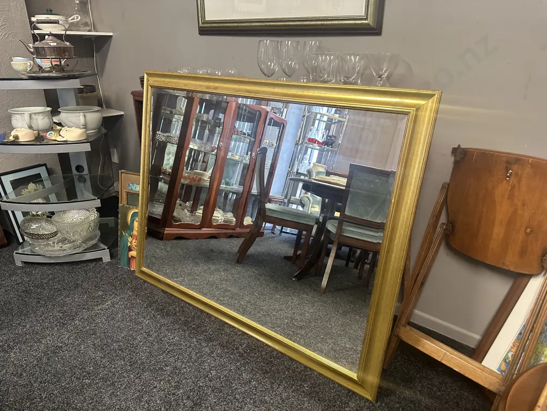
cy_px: 206
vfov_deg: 56.8
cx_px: 274
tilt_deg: -22.7
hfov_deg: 71.6
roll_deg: -0.6
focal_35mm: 24
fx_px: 379
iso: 250
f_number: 1.78
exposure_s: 1/50
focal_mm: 6.86
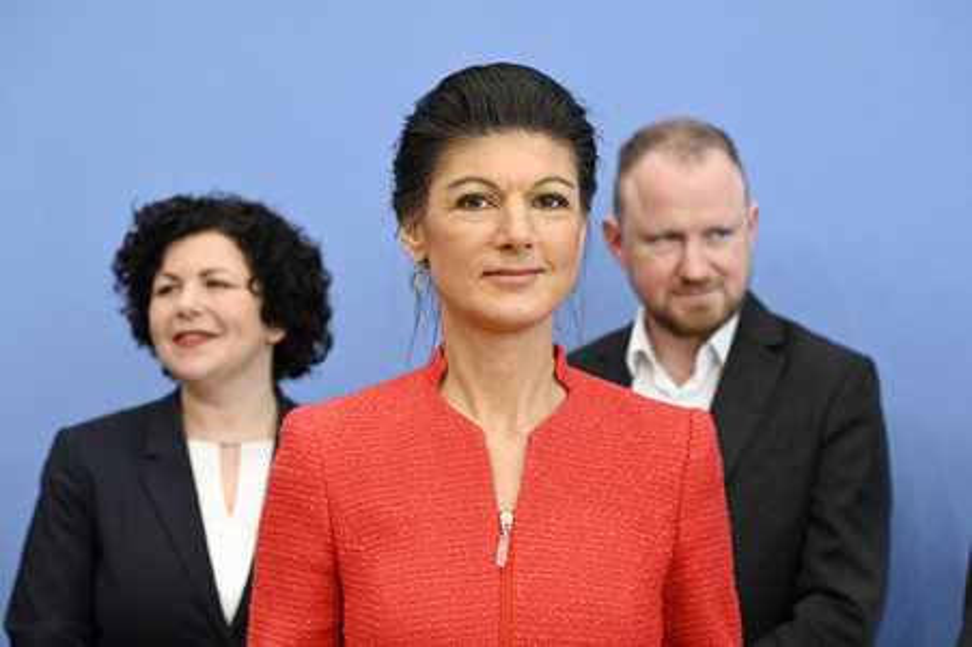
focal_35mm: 75
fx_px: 2023
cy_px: 324
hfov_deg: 27.0
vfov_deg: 18.2
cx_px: 486
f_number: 4.5
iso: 3200
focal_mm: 75
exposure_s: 1/640
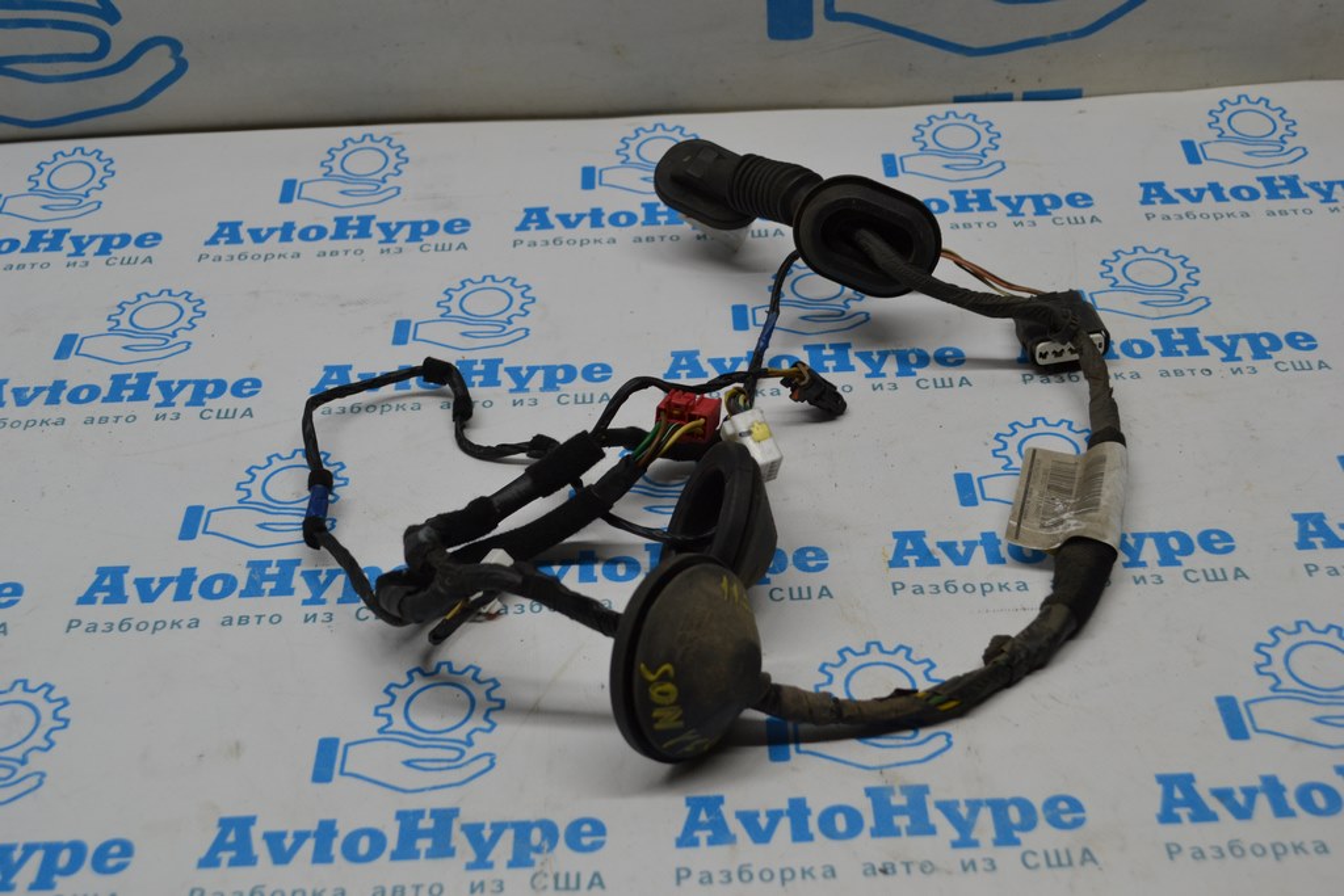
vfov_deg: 28.1
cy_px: 448
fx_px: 1792
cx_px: 672
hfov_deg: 41.1
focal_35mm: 48
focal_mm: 32
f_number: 5.6
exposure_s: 1/125
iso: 320
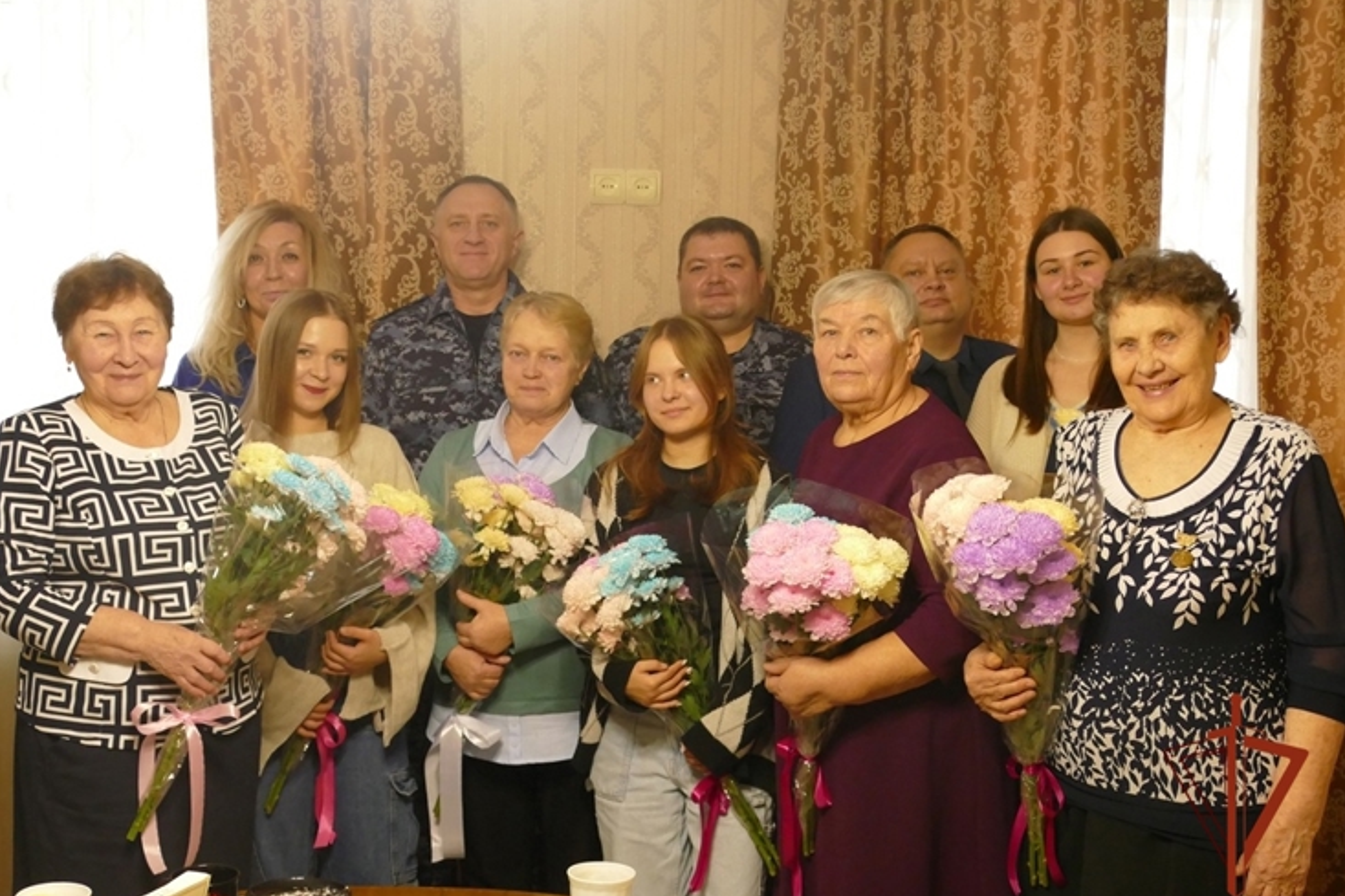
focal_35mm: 46
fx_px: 1718
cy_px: 451
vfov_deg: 29.2
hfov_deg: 42.8
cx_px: 662
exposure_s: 1/60
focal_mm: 16.24
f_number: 3.2
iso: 1600
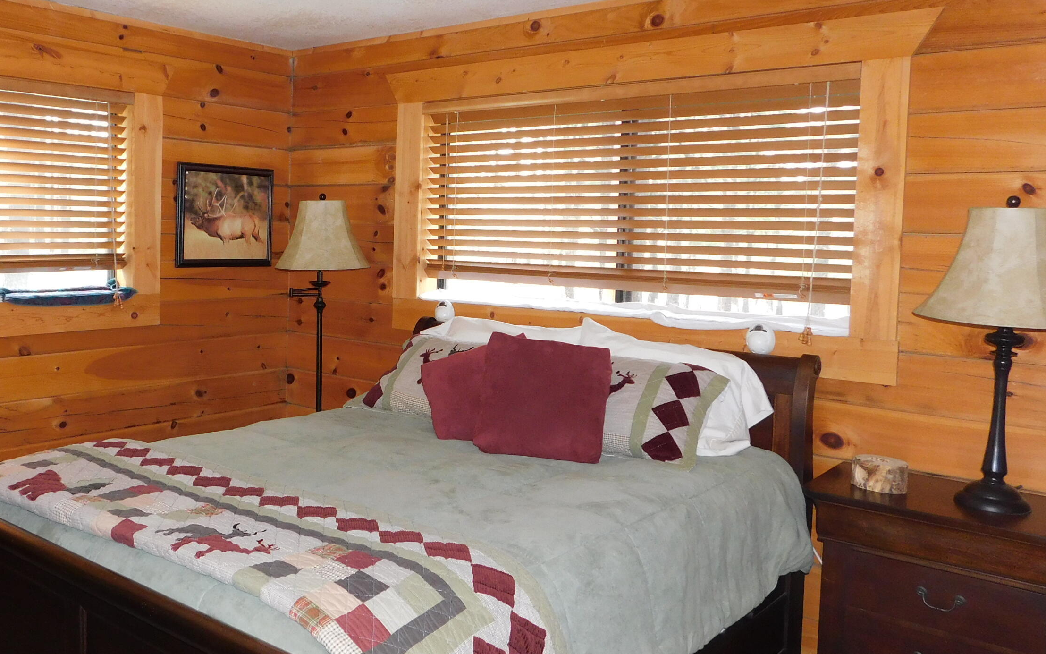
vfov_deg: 38.2
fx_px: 941
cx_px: 359
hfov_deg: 57.0
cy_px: 281
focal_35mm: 33
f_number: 3
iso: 200
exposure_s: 1/30
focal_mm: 4
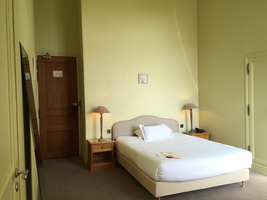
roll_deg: +1.9
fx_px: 224
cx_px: 134
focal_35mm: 29
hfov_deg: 61.7
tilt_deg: -2.2
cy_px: 100
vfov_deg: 48.2
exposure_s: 1/100
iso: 32
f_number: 2.2
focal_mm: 4.15
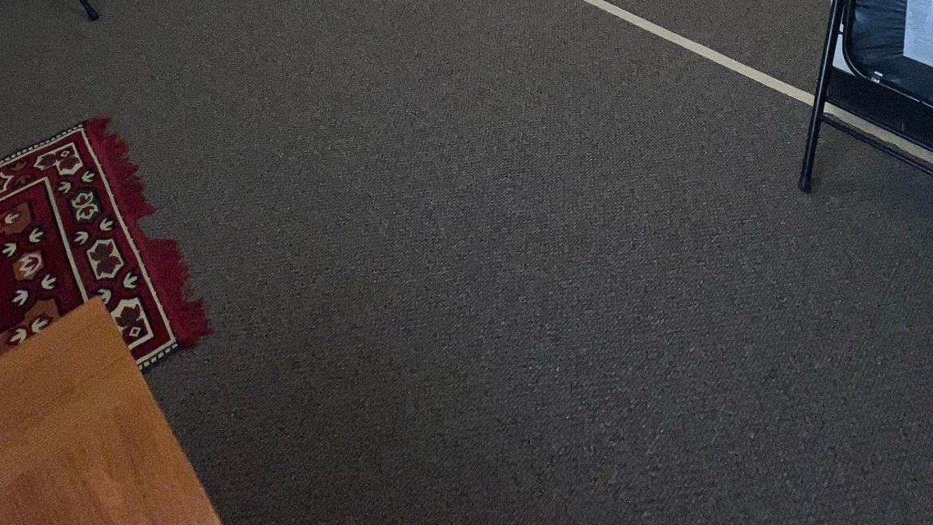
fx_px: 693
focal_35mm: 28
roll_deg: -0.5
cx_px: 427
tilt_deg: -1.7
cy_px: -379
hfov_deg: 67.8
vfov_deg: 23.8
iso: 32
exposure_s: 1/122
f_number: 1.8
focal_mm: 1.57
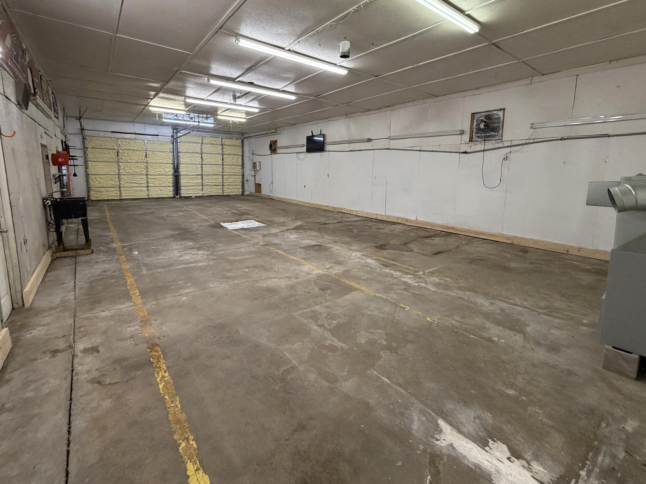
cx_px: 319
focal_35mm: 16
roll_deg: -0.7
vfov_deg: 77.7
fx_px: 299
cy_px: 210
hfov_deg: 94.5
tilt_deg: -5.8
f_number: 2.2
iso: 250
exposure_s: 1/60
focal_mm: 2.22
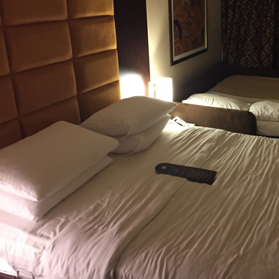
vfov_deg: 40.0
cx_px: 228
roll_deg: -1.7
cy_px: 135
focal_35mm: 42
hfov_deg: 38.3
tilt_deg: -21.5
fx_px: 383
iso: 250
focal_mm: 4.15
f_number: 2.2
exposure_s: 1/17
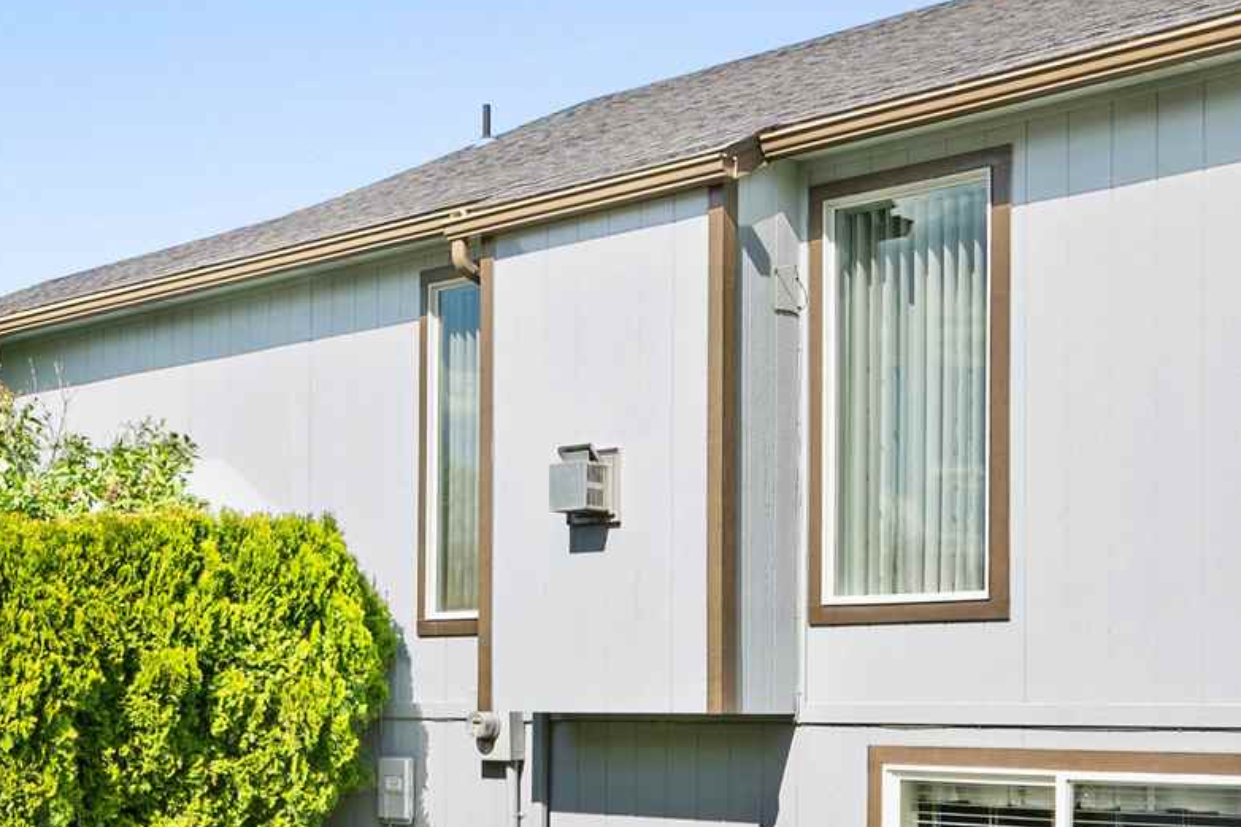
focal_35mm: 55
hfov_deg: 36.2
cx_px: 549
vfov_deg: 24.0
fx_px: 1895
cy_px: 722
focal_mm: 14
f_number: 8
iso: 100
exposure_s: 1/50
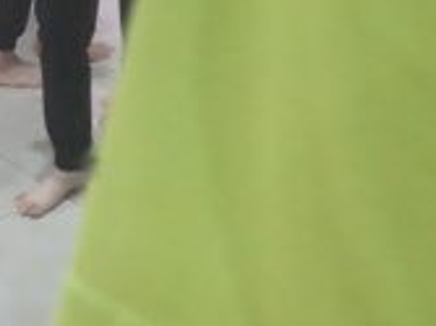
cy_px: 266
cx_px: 240
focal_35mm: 95
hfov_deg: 20.6
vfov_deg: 15.4
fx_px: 1201
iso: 10000
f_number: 14
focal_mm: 23
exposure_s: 1/125
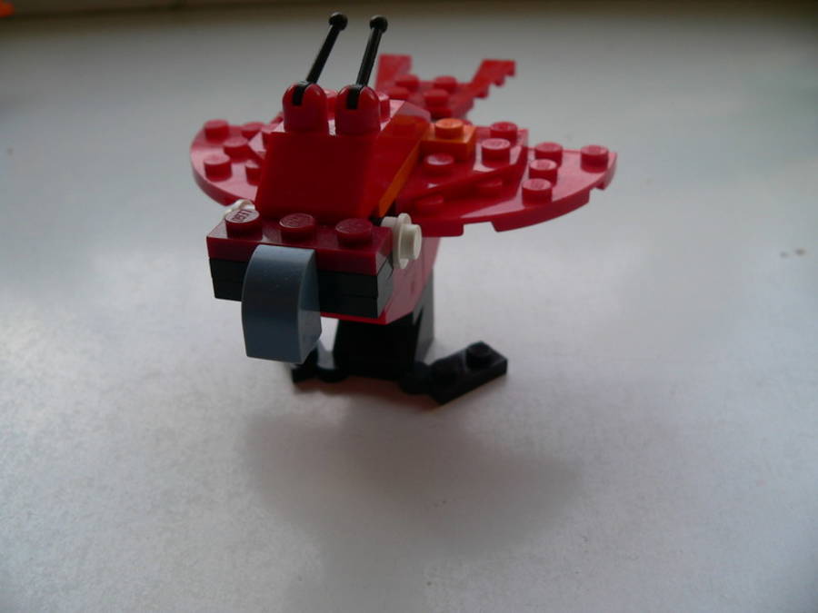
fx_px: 851
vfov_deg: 39.7
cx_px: 409
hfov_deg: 51.4
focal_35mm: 36
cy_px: 306
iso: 80
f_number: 2.8
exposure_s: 1/125
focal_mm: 6
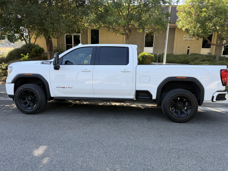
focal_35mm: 24
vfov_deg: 56.8
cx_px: 114
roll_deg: -2.3
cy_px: 86
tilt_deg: -10.1
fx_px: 158
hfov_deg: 71.6
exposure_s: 1/722
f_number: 1.78
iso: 80
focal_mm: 6.76
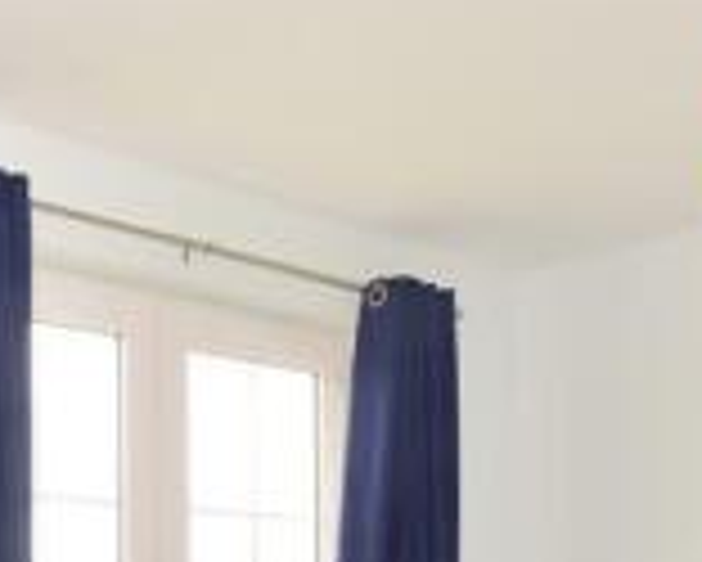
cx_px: 140
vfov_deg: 23.9
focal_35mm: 59
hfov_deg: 31.1
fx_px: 1227
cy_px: 641
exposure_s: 1/60
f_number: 7.1
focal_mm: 10
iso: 500
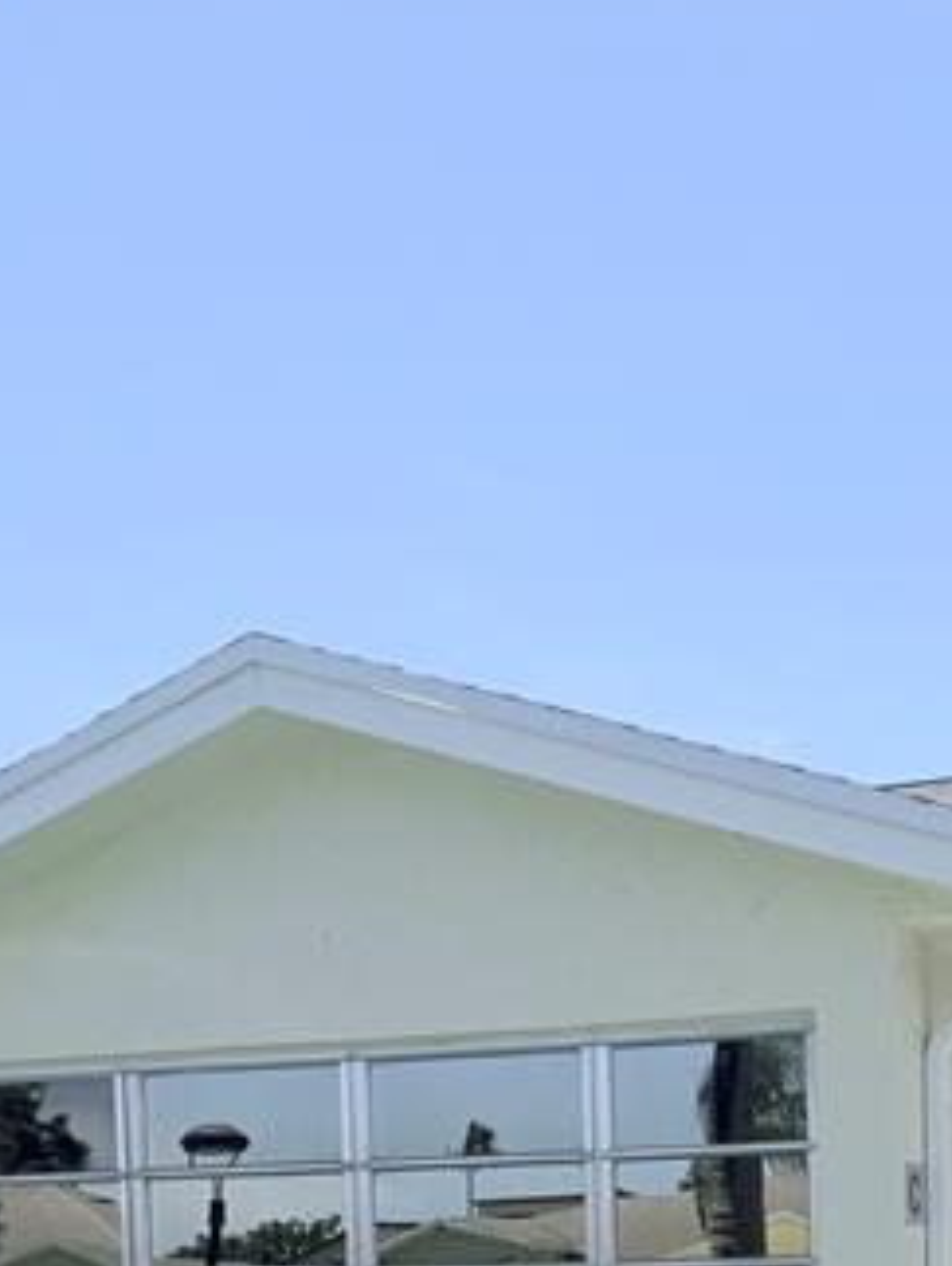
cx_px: 780
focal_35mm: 57
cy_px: 1458
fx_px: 2086
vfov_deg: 29.7
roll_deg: +1.2
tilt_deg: -2.3
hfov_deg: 25.2
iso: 80
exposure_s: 1/4673
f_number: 1.78
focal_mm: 6.76
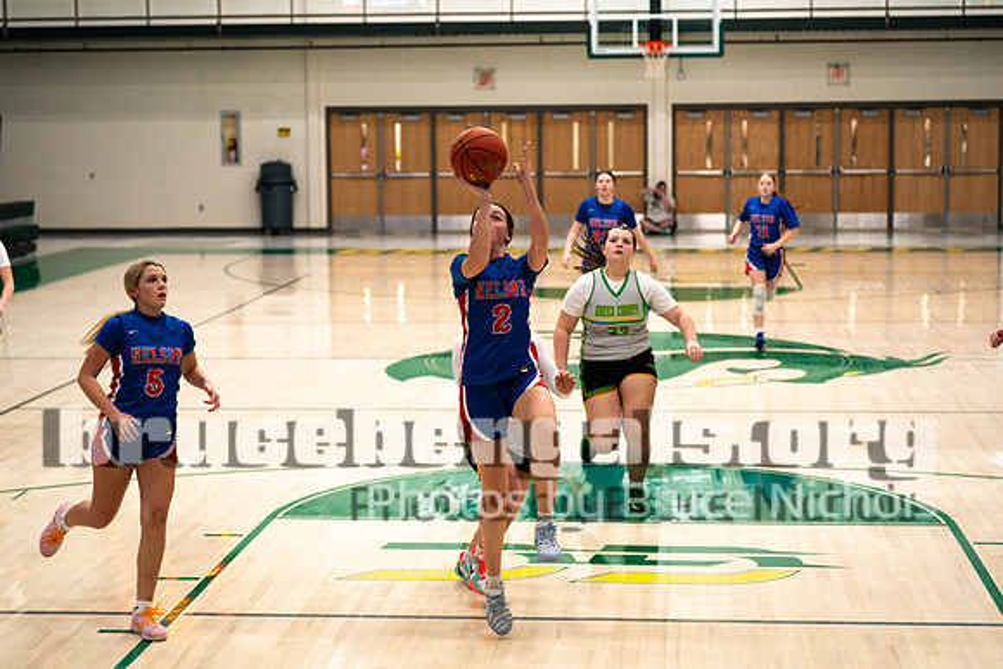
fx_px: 1976
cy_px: 334
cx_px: 502
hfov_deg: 28.5
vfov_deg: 19.2
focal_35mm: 71
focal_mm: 70
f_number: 2.8
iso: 2000
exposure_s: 1/1000
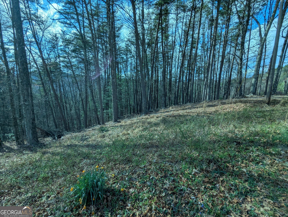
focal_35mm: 16
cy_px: 108
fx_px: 133
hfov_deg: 94.4
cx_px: 144
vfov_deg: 78.2
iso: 44
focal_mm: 2.35
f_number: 2.2
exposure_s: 1/2020
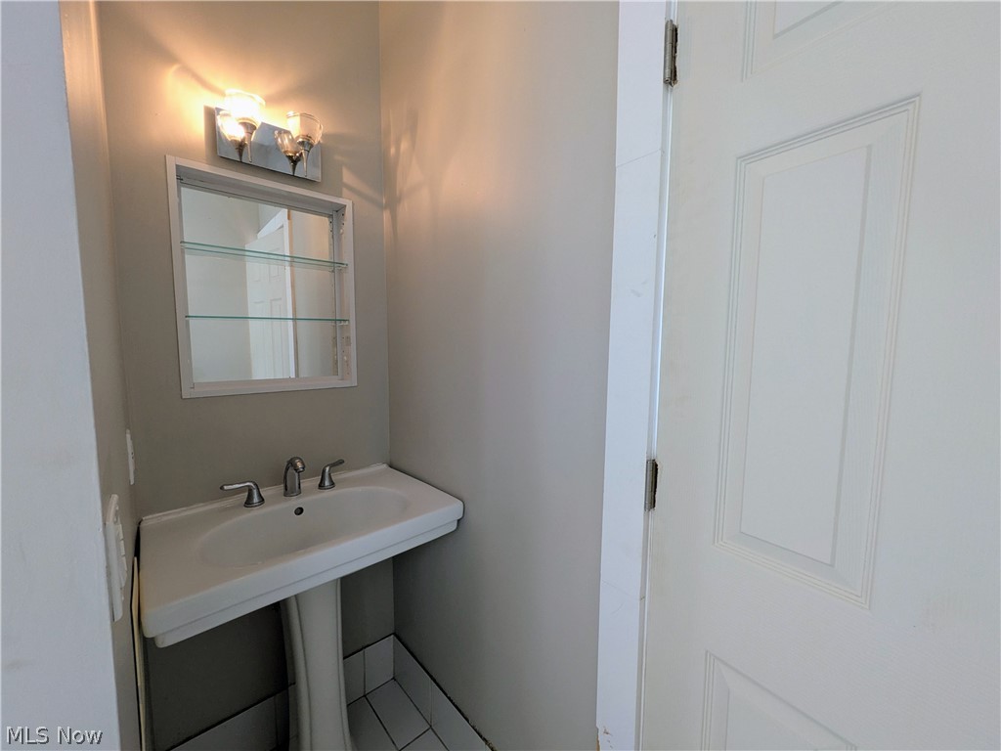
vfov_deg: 85.7
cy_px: 376
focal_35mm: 14
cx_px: 500
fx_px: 405
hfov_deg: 102.1
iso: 97
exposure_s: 1/30
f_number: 2.2
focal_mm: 1.85
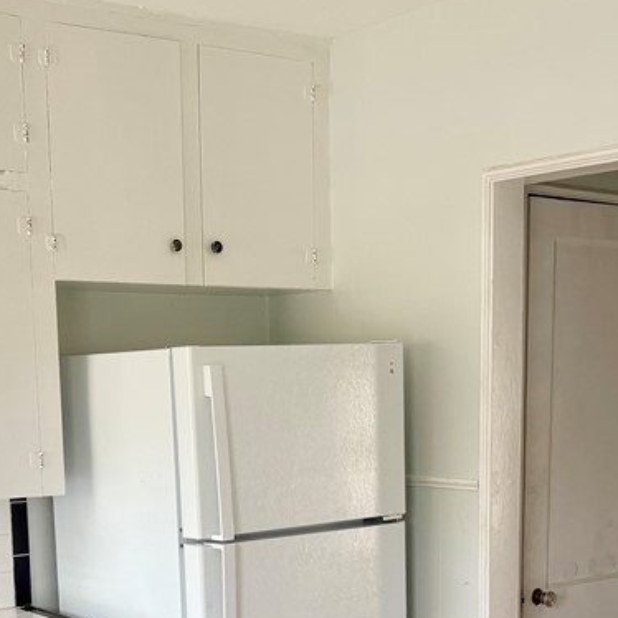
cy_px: 588
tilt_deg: -9.7
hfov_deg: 27.3
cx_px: 283
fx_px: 1272
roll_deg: +1.1
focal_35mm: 63
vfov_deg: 26.1
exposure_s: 1/172
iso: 64
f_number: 1.6
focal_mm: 5.96
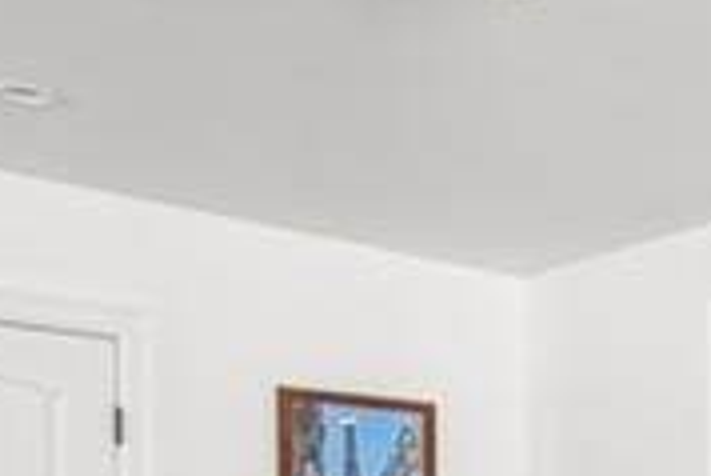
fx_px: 1364
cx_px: 995
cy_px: 620
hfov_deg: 24.4
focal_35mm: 69
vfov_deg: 18.4
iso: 3200
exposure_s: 1/250
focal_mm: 12
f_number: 5
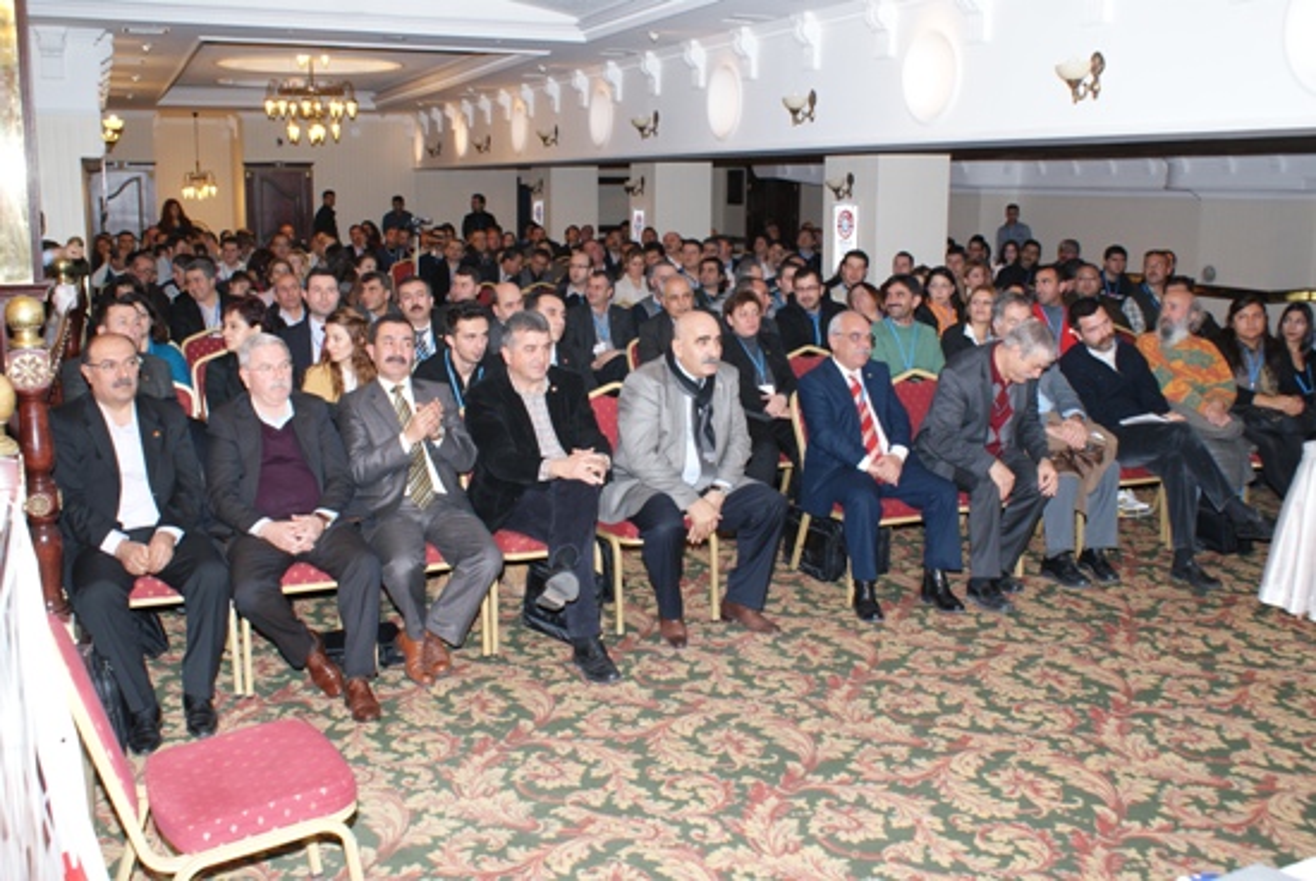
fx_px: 1208
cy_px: 440
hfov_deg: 57.2
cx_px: 658
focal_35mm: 33
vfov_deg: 40.1
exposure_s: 1/60
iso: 400
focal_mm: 22
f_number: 5.6
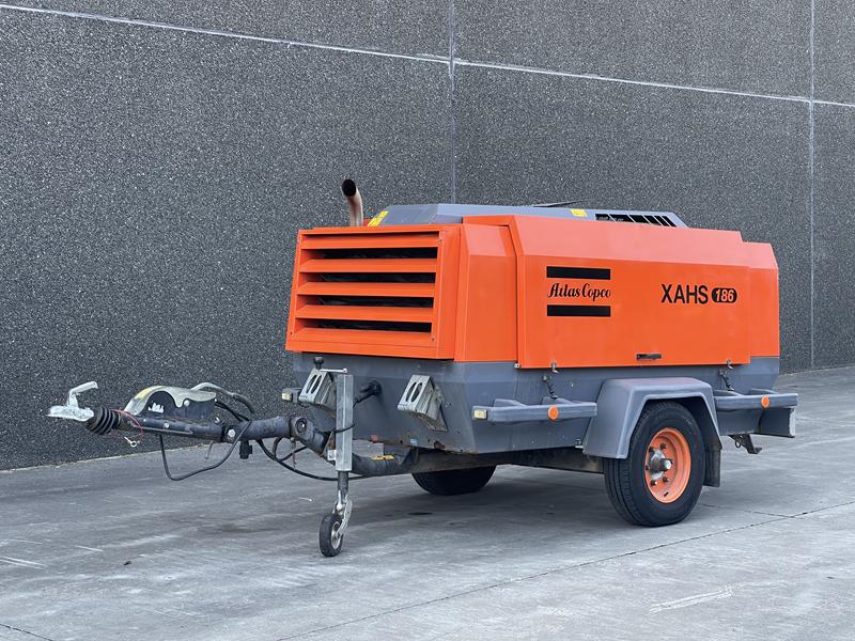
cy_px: 320
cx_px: 428
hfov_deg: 30.3
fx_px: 1581
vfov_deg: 22.9
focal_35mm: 64
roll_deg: +0.1
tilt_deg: -2.3
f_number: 2.2
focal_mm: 7.5
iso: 50
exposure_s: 1/99
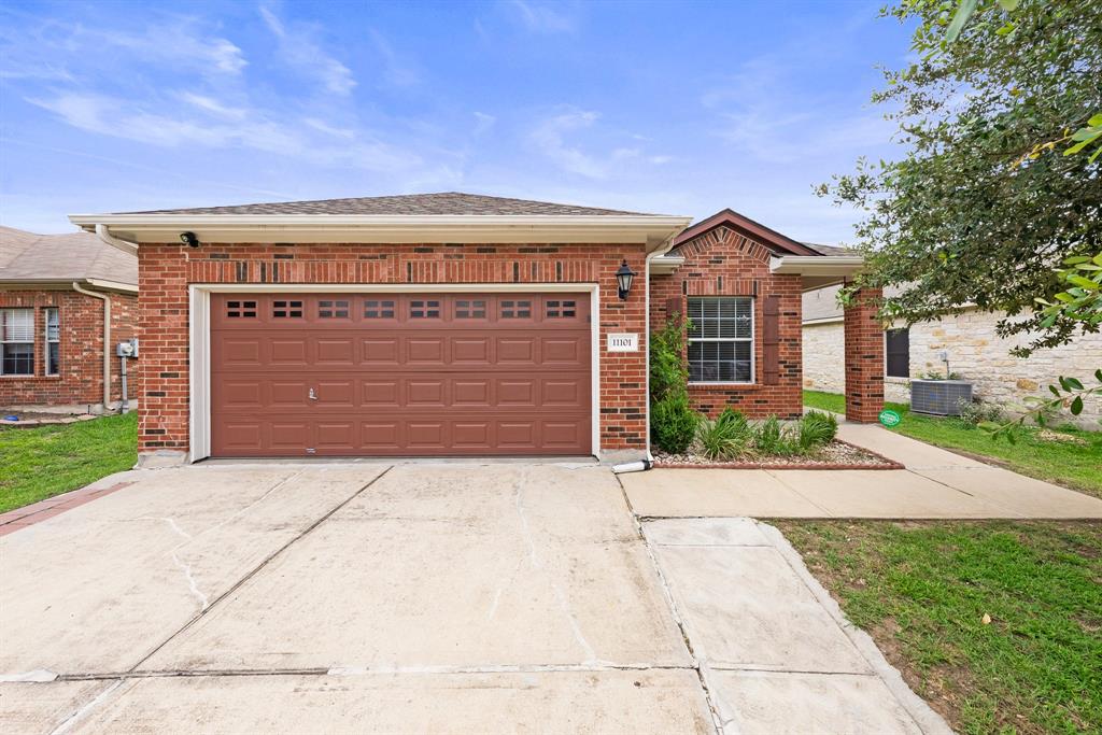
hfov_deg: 112.6
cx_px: 551
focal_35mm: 12
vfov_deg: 90.0
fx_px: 367
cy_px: 368
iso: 160
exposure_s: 1/25
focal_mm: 12
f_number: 11
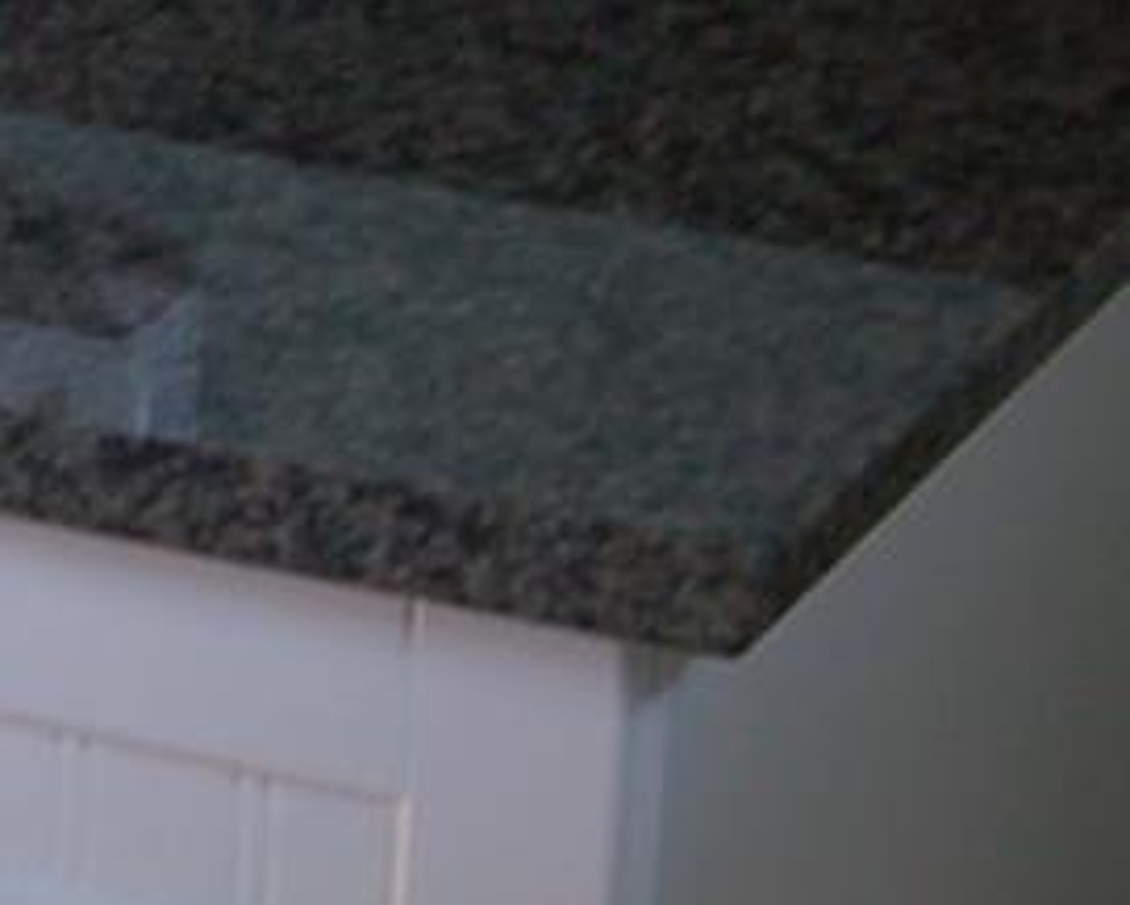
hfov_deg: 9.7
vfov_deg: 8.0
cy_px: -246
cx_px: -671
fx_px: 6390
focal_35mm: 191
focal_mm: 18
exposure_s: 1/60
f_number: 4
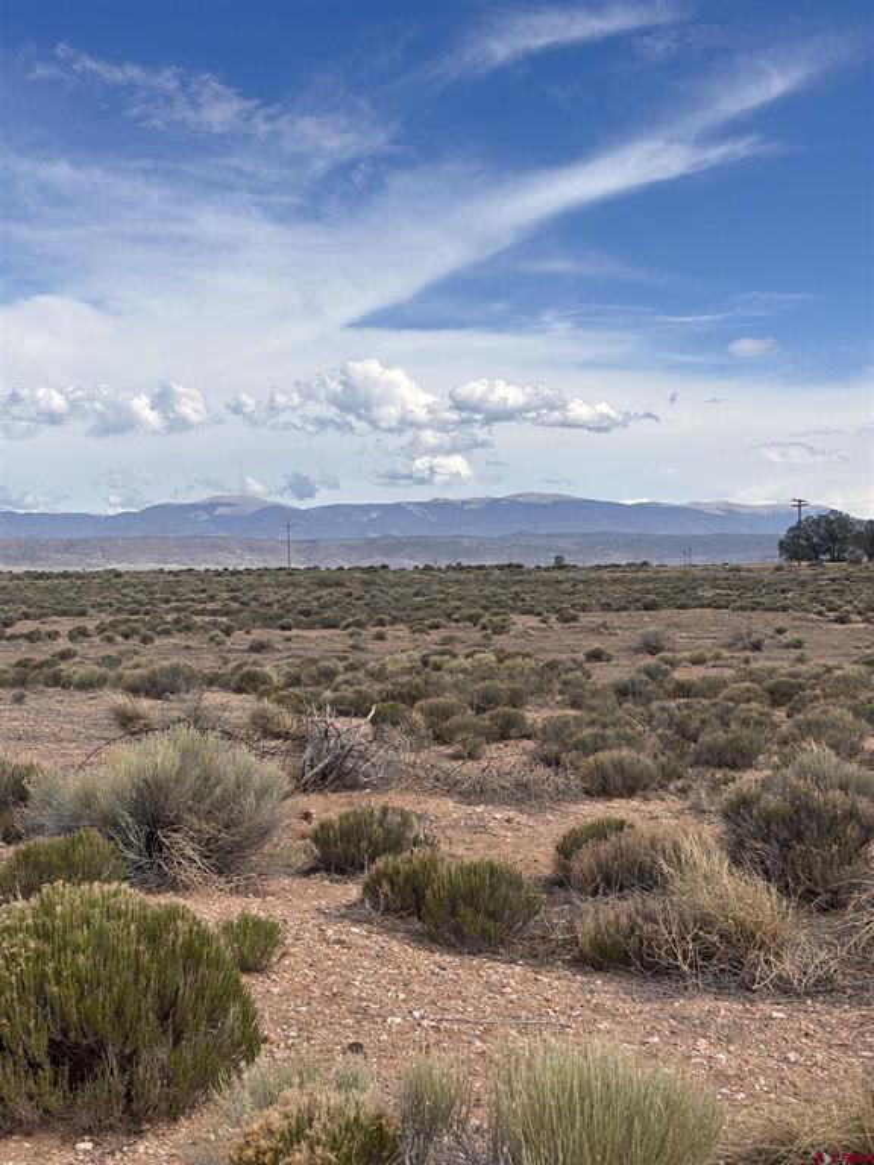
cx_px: 437
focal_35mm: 52
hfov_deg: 28.0
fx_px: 1751
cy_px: 582
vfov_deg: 36.8
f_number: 1.6
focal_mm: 5.96
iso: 32
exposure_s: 1/4082
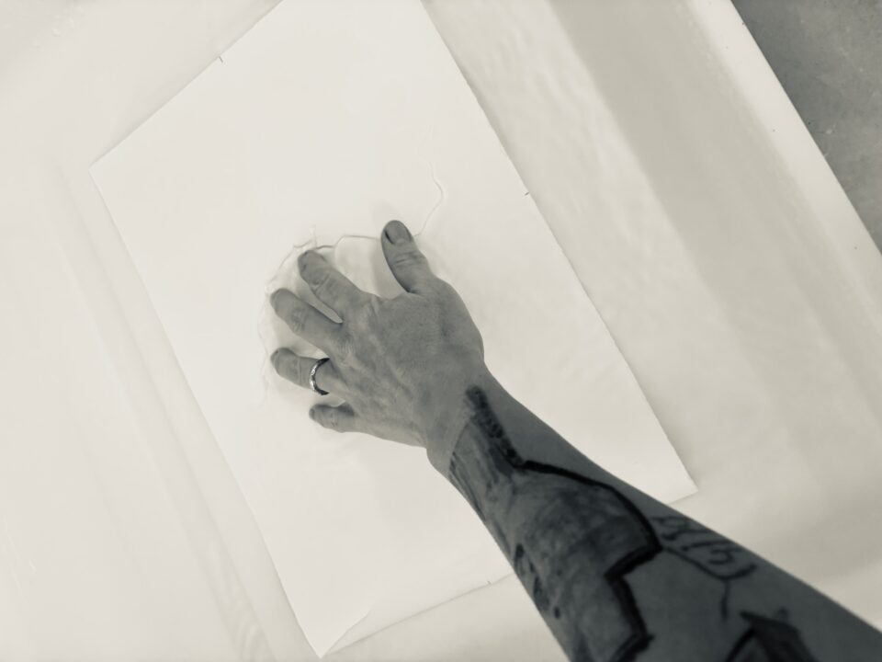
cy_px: 331
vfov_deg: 53.1
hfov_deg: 67.3
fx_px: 662
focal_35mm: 26
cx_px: 441
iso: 100
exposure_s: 1/50
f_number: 1.6
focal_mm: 5.96
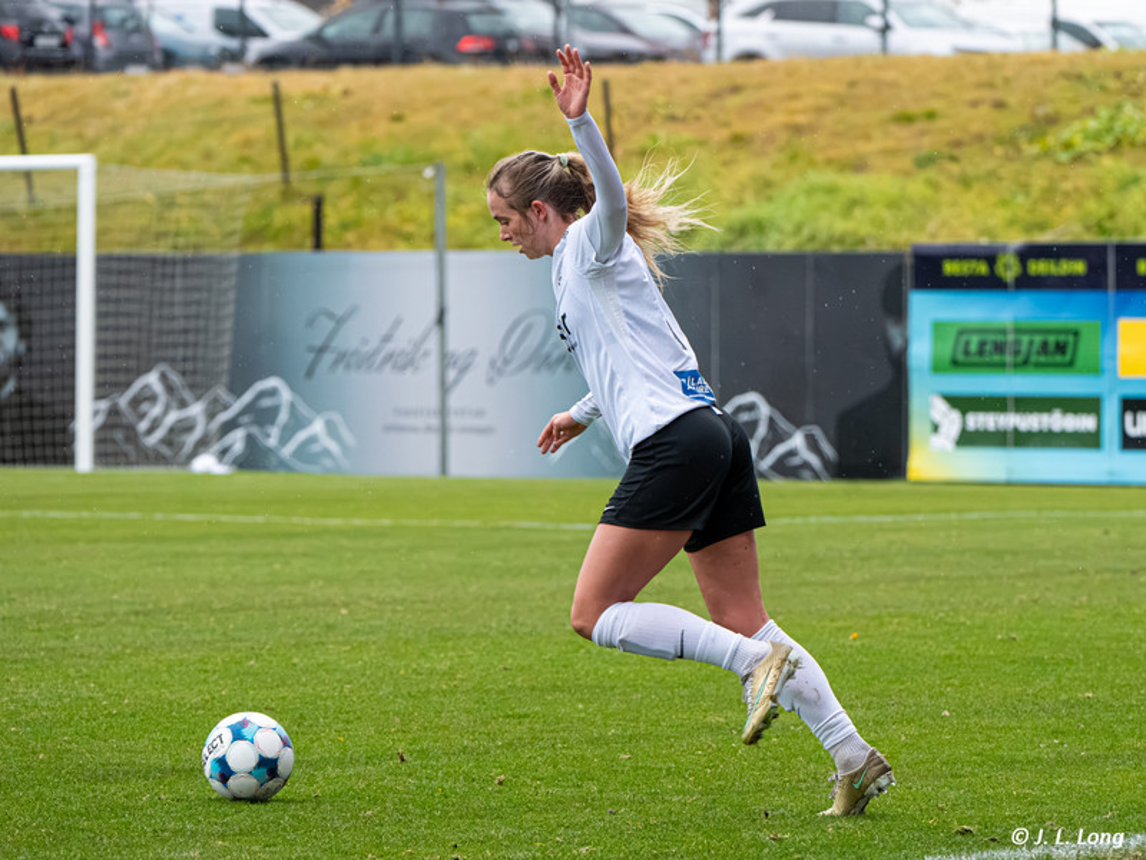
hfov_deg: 8.6
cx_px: 742
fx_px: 7604
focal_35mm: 230
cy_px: 426
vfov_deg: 6.5
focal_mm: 180
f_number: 5.6
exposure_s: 1/1250
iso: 3600
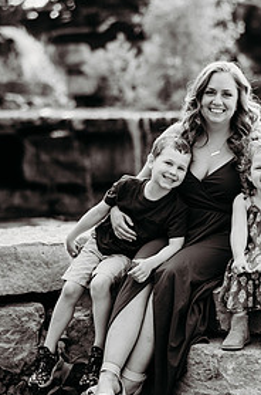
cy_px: 236
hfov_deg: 14.4
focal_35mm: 94
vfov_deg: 21.7
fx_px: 1027
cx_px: 187
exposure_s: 1/2000
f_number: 1.8
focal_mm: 58
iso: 200
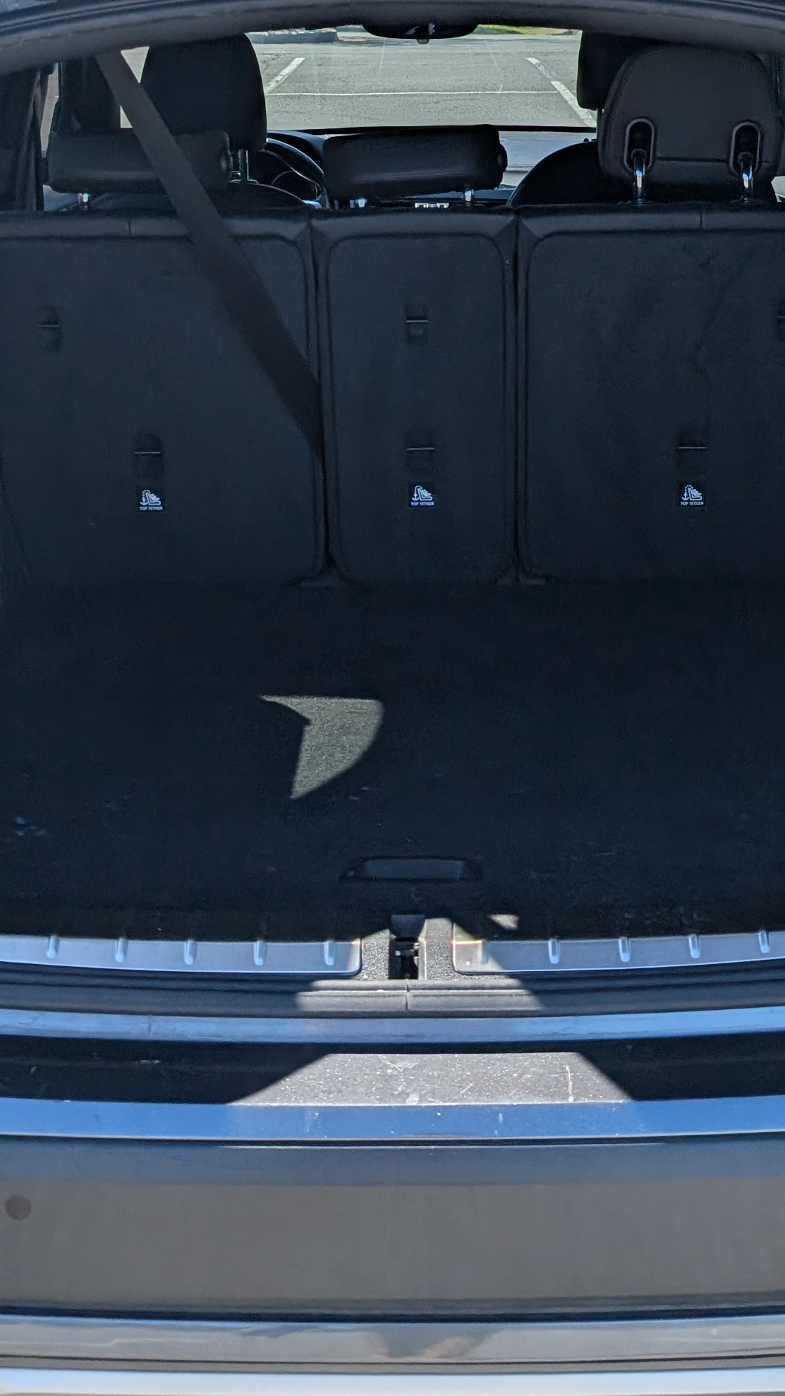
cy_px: 246
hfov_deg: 22.2
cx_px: 422
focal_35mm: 54
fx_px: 1998
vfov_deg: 36.9
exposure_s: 1/962
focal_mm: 6.9
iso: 21
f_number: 1.68
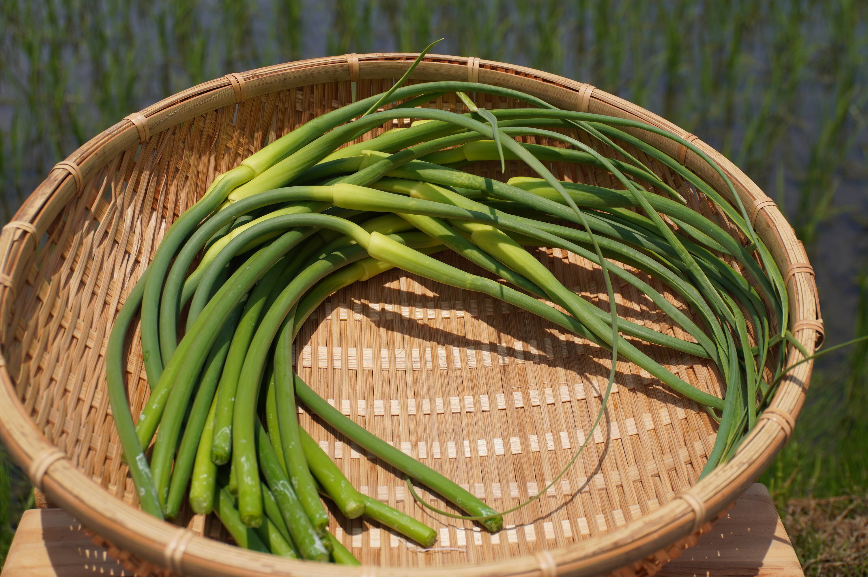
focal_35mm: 54
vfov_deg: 25.0
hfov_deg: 36.9
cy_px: 288
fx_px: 1301
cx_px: 434
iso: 100
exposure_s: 1/500
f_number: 7.1
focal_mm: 36
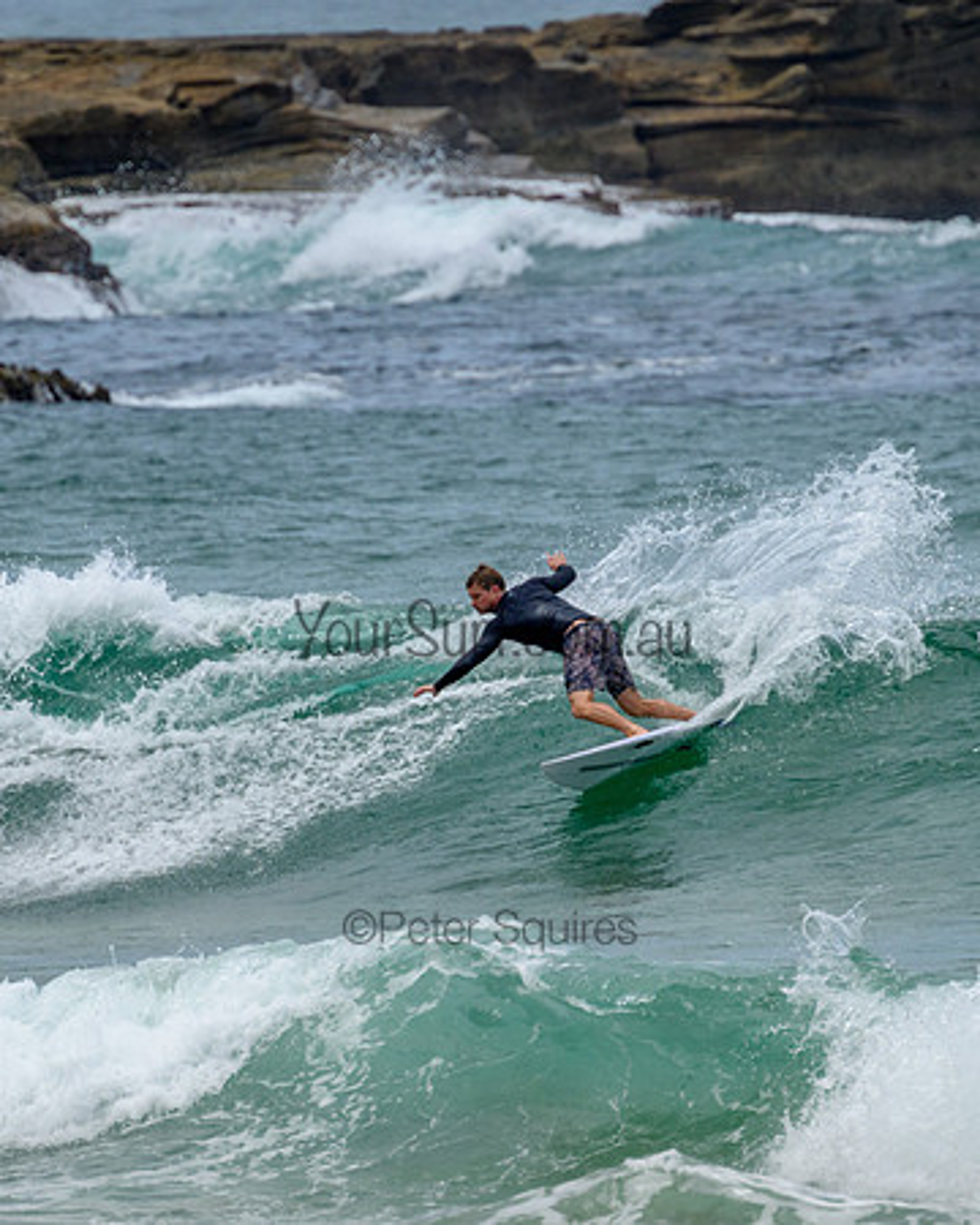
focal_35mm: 1126
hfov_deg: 1.4
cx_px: 551
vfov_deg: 1.7
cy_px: 612
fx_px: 40830
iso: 800
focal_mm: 800
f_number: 11
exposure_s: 1/2000
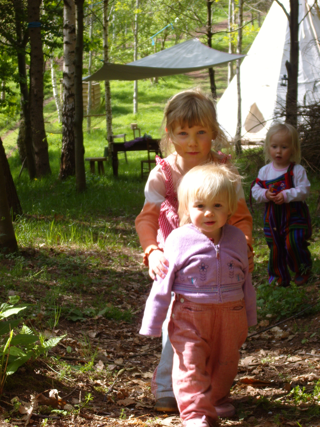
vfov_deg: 18.7
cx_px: 160
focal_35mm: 105
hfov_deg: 14.1
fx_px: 1294
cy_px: 214
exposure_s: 1/180
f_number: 5.1
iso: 80
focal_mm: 22.2
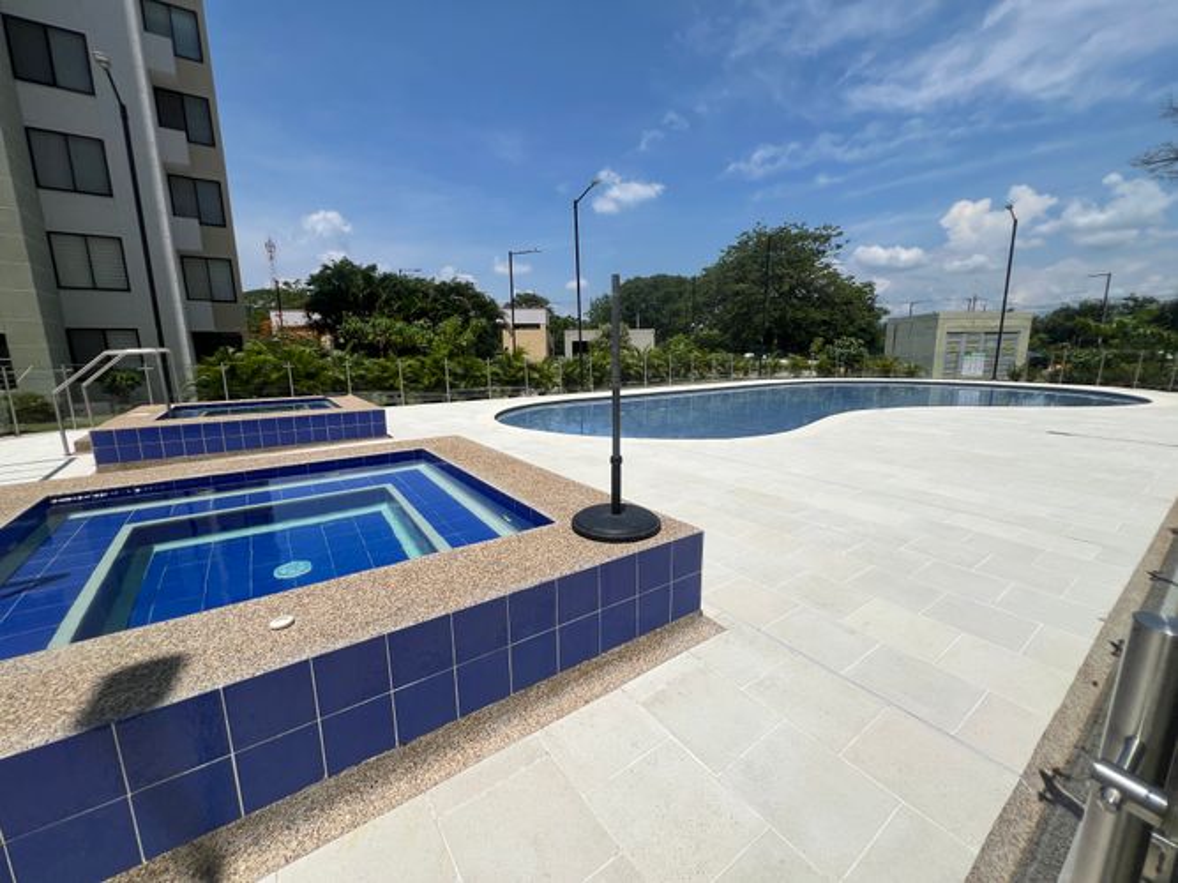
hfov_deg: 106.2
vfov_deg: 89.9
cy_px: 442
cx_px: 589
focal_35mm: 13
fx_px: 442
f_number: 1.8
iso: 32
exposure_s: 1/4219
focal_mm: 1.57
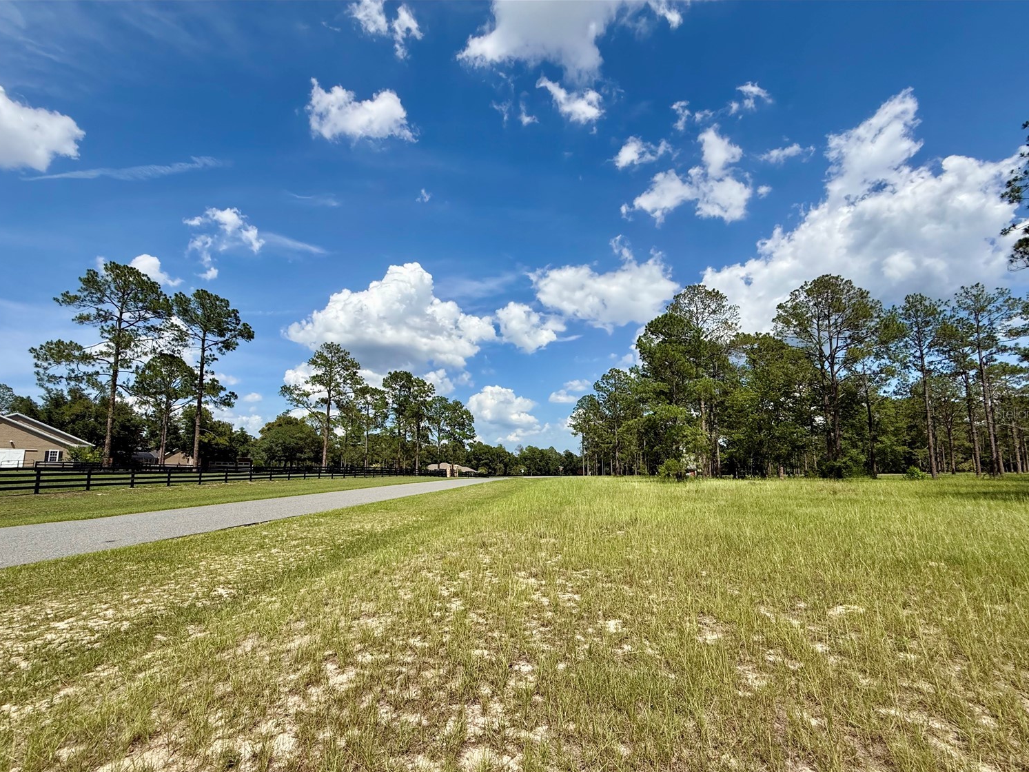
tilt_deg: +8.4
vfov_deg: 81.6
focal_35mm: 15
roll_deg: -0.2
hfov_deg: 98.2
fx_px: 446
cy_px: 413
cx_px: 508
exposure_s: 1/3460
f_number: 2.2
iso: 50
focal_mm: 2.22
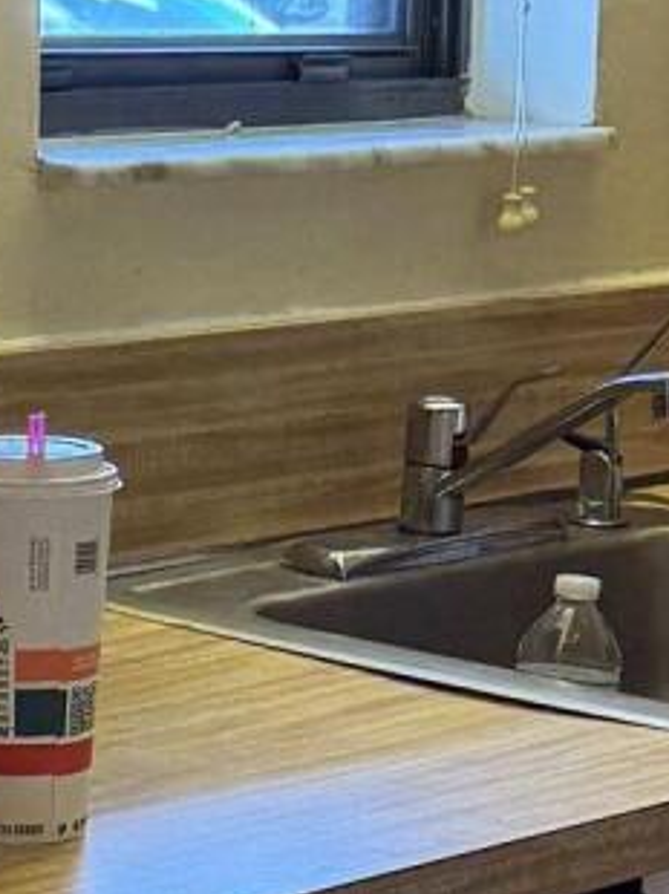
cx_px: 458
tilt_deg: -12.6
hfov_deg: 9.6
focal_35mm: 155
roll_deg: -2.6
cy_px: 704
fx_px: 4000
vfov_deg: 12.7
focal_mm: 6.76
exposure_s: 1/120
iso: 250
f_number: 1.78
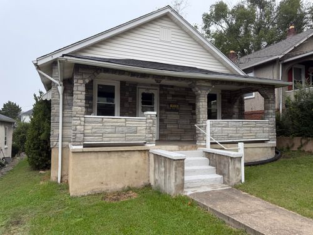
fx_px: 217
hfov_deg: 71.6
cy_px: 118
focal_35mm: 24
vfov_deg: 56.8
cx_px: 156
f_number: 1.78
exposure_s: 1/174
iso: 100
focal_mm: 6.76
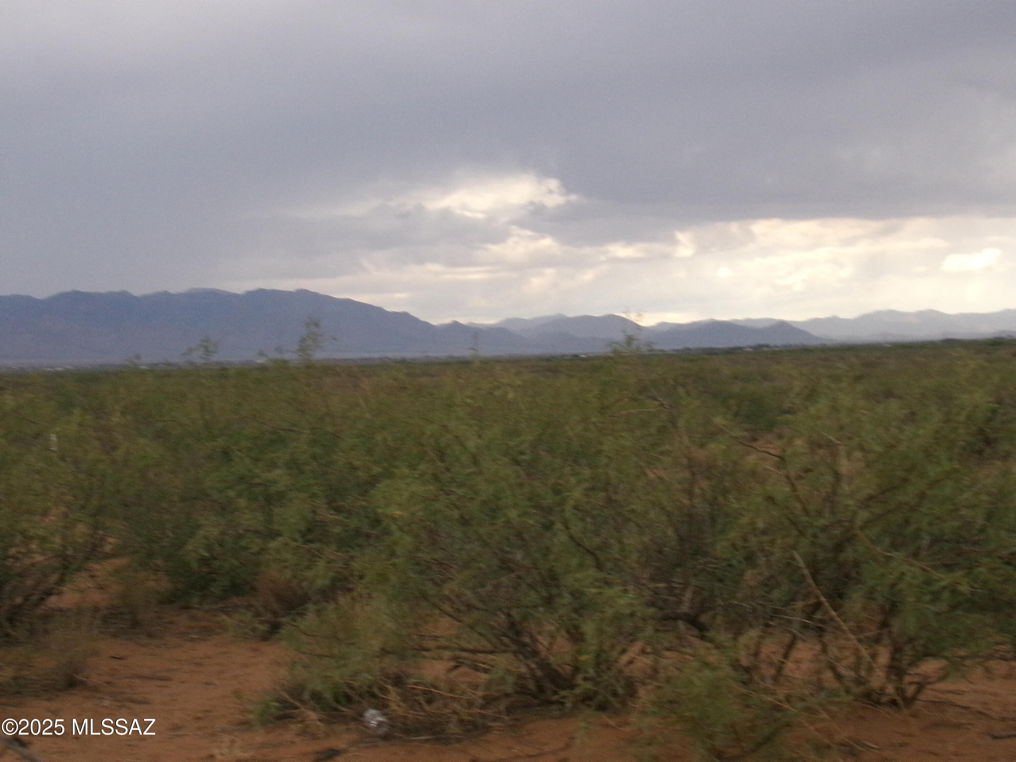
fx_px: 2025
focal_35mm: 69
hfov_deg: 28.2
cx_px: 508
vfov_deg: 21.3
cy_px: 381
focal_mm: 12.3
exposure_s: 1/60
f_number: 13.99
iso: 622
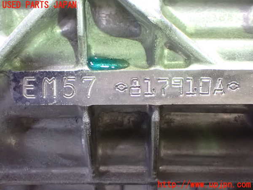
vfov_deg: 32.9
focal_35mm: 44
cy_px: 95
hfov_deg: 42.9
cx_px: 126
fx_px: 322
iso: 1600
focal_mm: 7.84
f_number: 2.9
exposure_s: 1/30
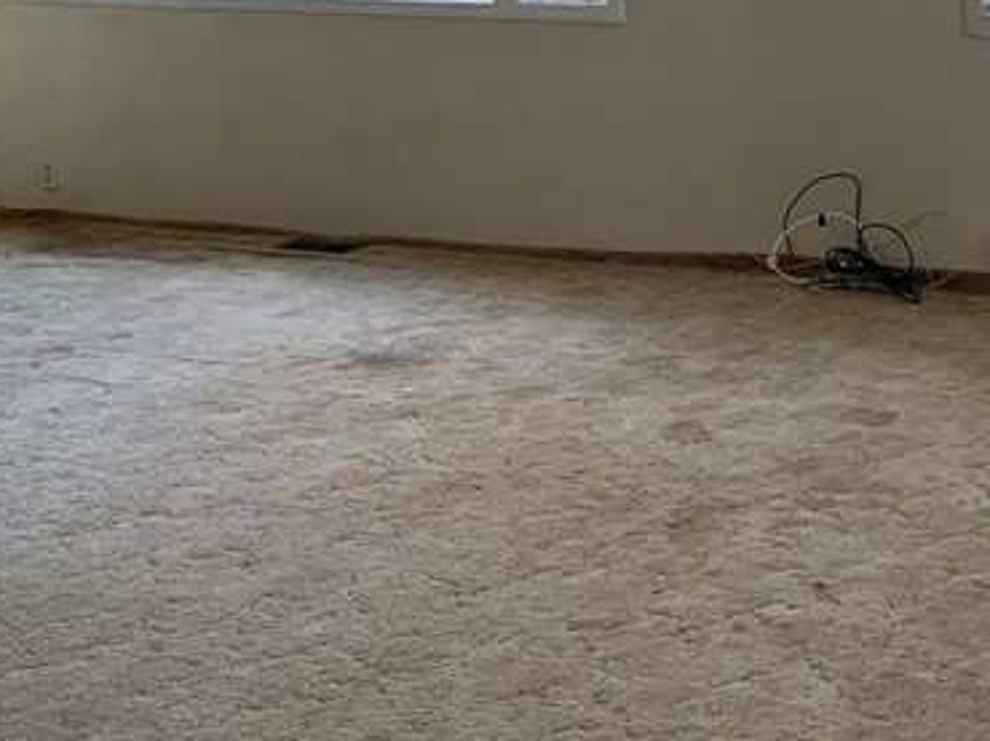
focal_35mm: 72
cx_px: 883
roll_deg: +0.5
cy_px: -27
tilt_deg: -6.7
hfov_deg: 26.2
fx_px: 2058
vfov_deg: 19.7
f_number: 1.8
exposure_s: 1/74
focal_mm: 4.25
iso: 100
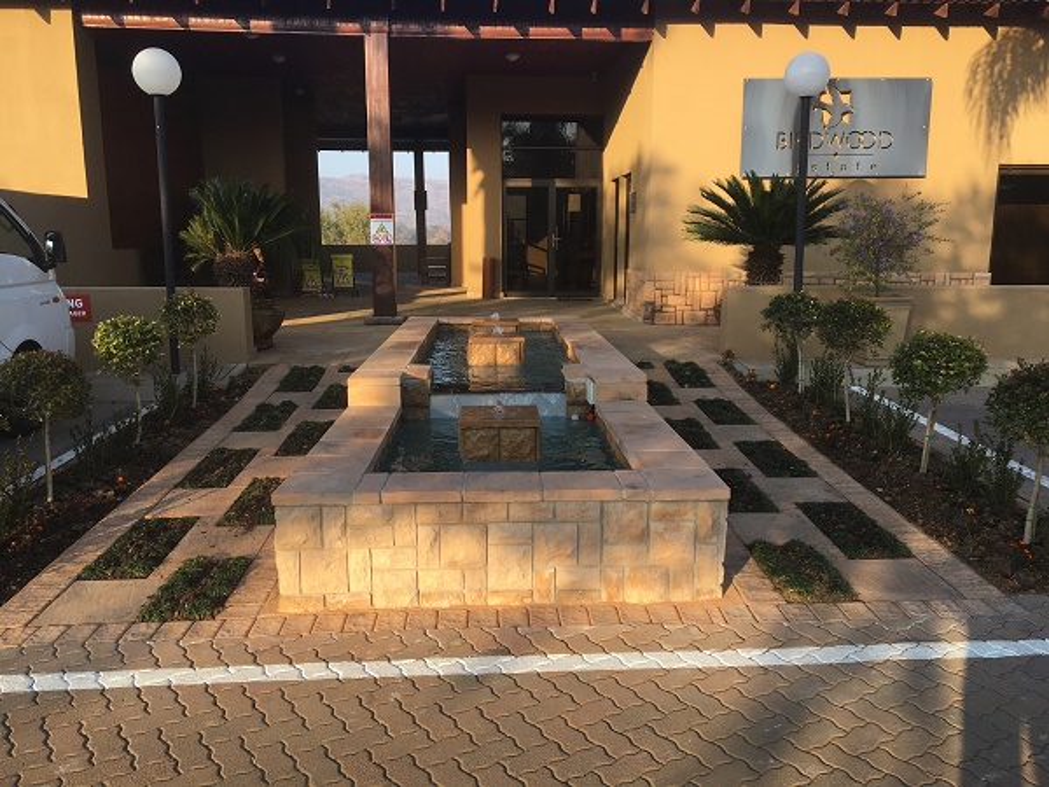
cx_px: 524
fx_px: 879
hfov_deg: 61.7
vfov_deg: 48.2
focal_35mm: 29
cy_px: 394
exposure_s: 1/469
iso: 25
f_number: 2.2
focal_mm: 4.15
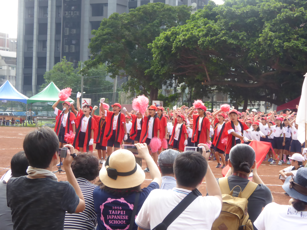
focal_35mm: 91
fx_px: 807
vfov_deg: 16.2
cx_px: 154
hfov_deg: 21.5
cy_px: 115
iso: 250
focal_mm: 15
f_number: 4.8
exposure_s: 1/250
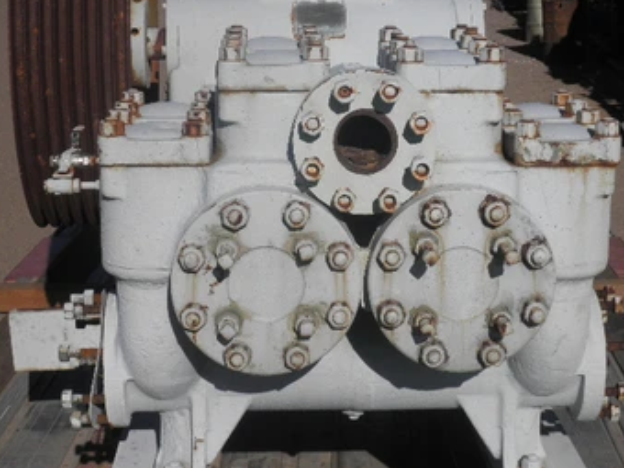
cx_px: 354
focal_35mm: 86
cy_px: 213
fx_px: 1550
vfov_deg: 17.2
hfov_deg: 22.7
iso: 64
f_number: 11.3
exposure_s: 1/250
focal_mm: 12.9
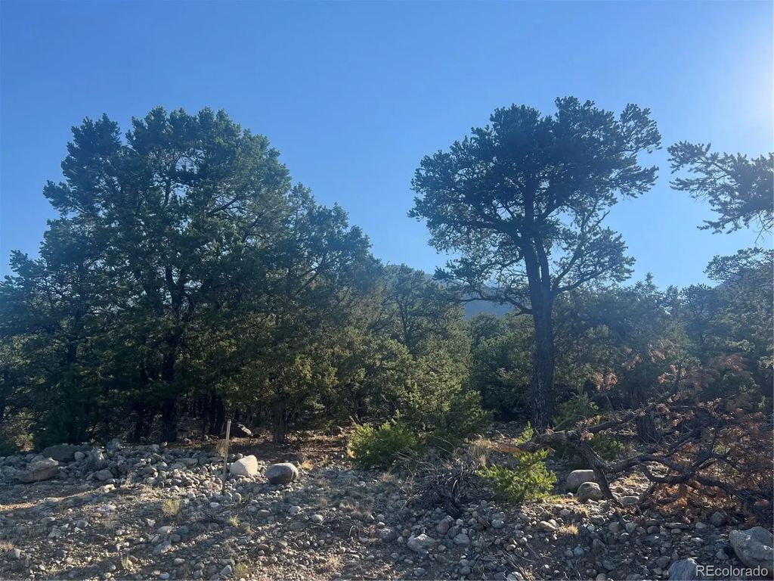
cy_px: 290
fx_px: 581
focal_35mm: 26
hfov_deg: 67.3
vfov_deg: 53.1
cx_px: 387
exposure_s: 1/3165
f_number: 1.5
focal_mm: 5.7
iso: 50
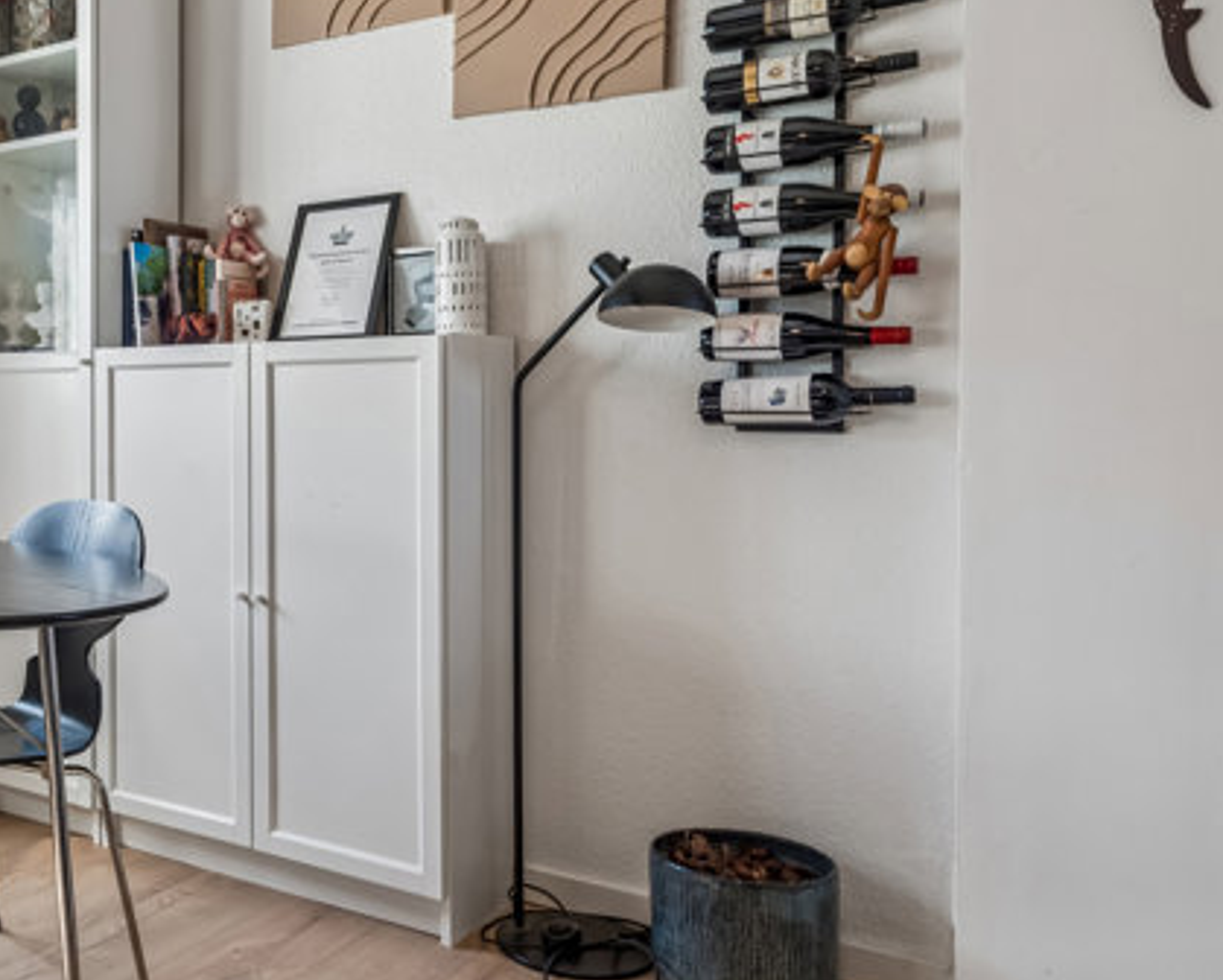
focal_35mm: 34
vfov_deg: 43.3
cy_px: 413
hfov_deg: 48.1
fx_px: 1232
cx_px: 155
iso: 200
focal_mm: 19
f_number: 10
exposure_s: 1/8
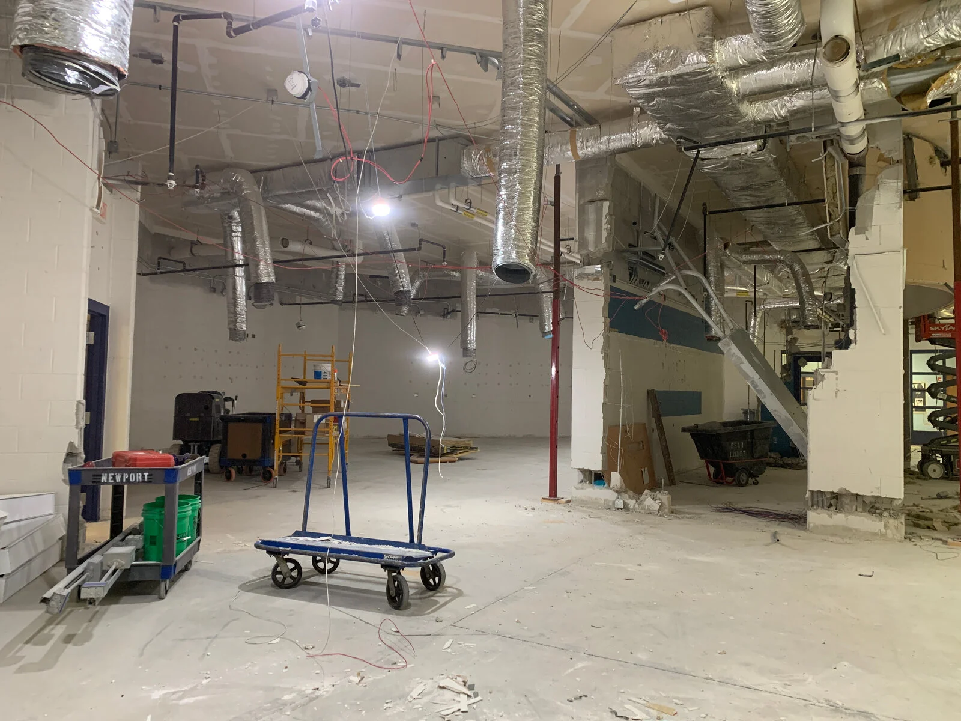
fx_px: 722
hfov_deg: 67.3
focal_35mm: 26
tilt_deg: +2.3
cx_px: 480
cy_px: 360
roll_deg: -0.7
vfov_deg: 53.1
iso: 320
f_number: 1.8
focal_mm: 4.25
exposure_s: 1/60
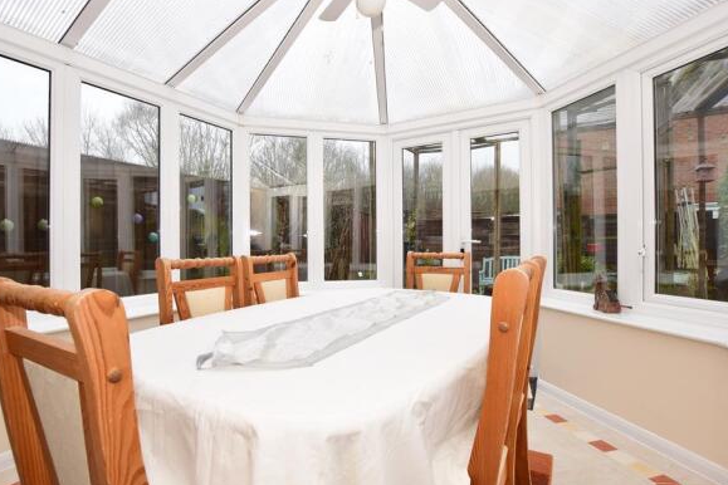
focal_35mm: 17
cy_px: 242
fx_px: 344
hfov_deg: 93.1
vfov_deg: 70.4
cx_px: 336
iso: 400
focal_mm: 10
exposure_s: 1/40
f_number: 8
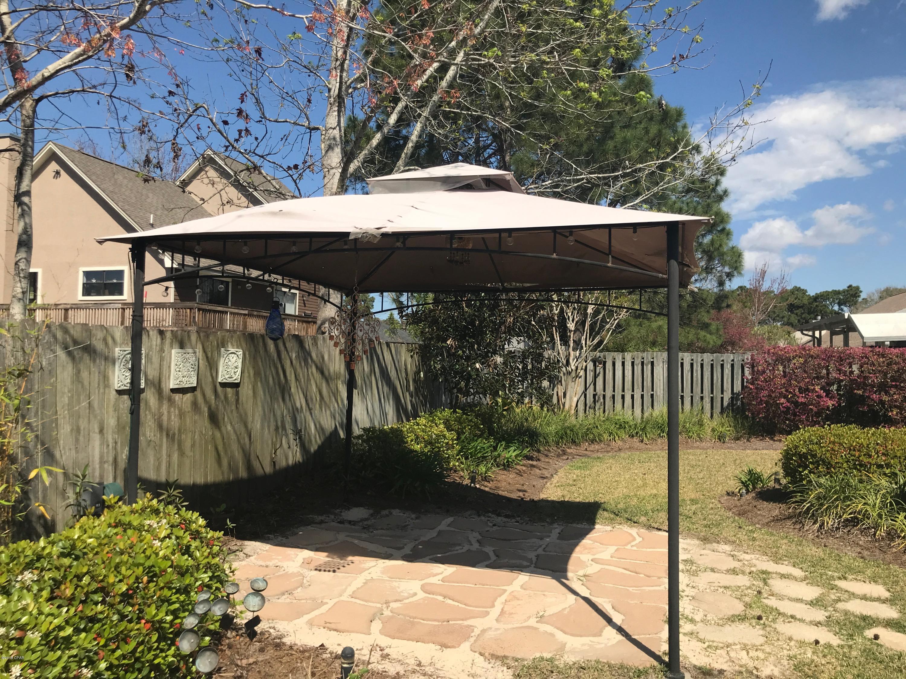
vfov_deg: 49.7
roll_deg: -1.0
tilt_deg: +2.8
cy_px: 340
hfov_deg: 63.4
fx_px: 733
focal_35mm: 28
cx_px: 453
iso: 20
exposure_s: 1/2740
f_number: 1.8
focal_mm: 3.99
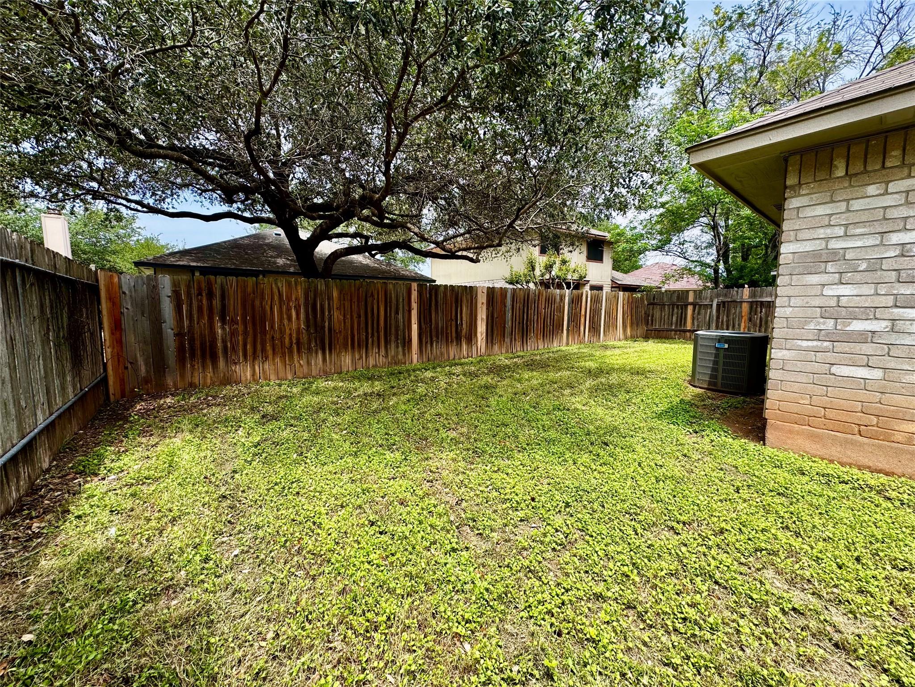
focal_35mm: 14
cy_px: 344
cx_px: 458
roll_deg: -0.6
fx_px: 370
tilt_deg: -6.5
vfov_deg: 85.7
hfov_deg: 102.1
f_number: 2.2
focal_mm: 2.22
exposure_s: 1/625
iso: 50
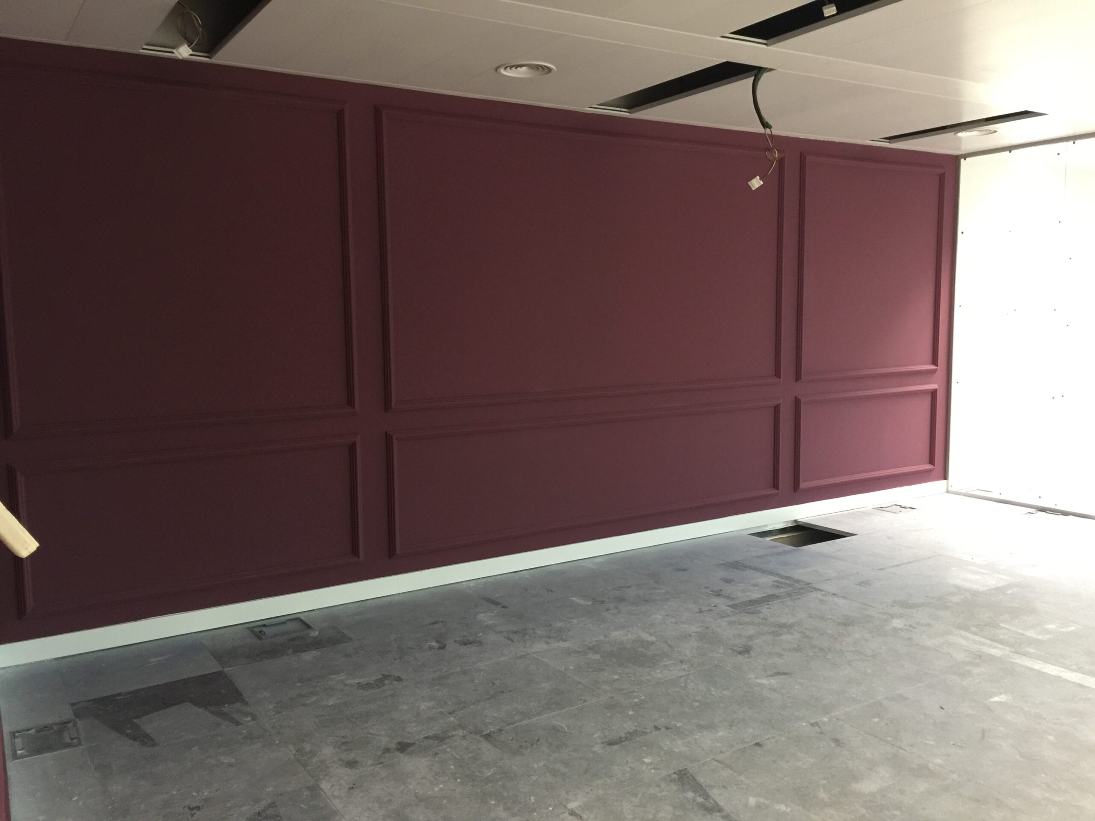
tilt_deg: -3.4
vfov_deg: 48.2
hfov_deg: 61.7
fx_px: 917
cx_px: 548
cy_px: 410
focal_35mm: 29
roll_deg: +0.6
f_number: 2.2
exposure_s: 1/8
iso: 125
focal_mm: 4.15
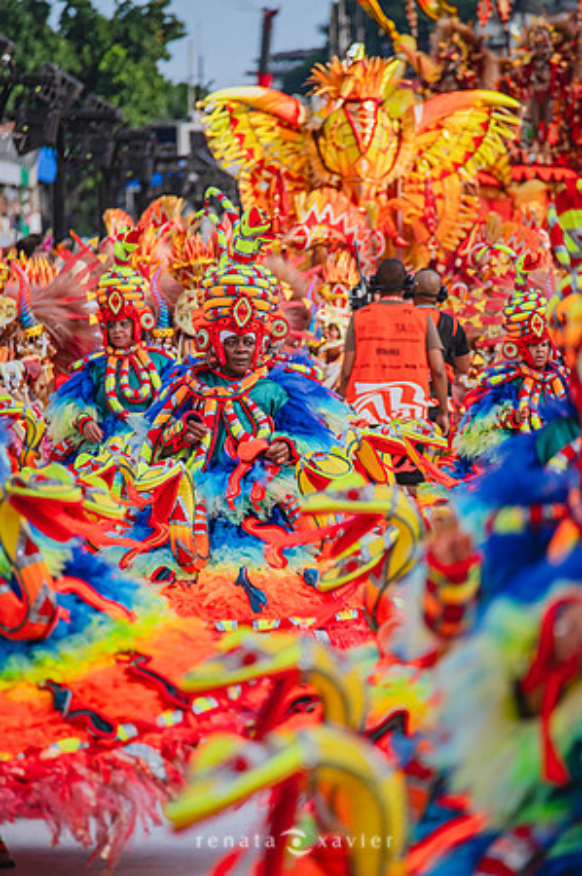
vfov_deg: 6.9
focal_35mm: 300
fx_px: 7291
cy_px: 438
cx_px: 291
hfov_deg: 4.6
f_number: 5.6
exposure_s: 1/1600
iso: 640
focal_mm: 300
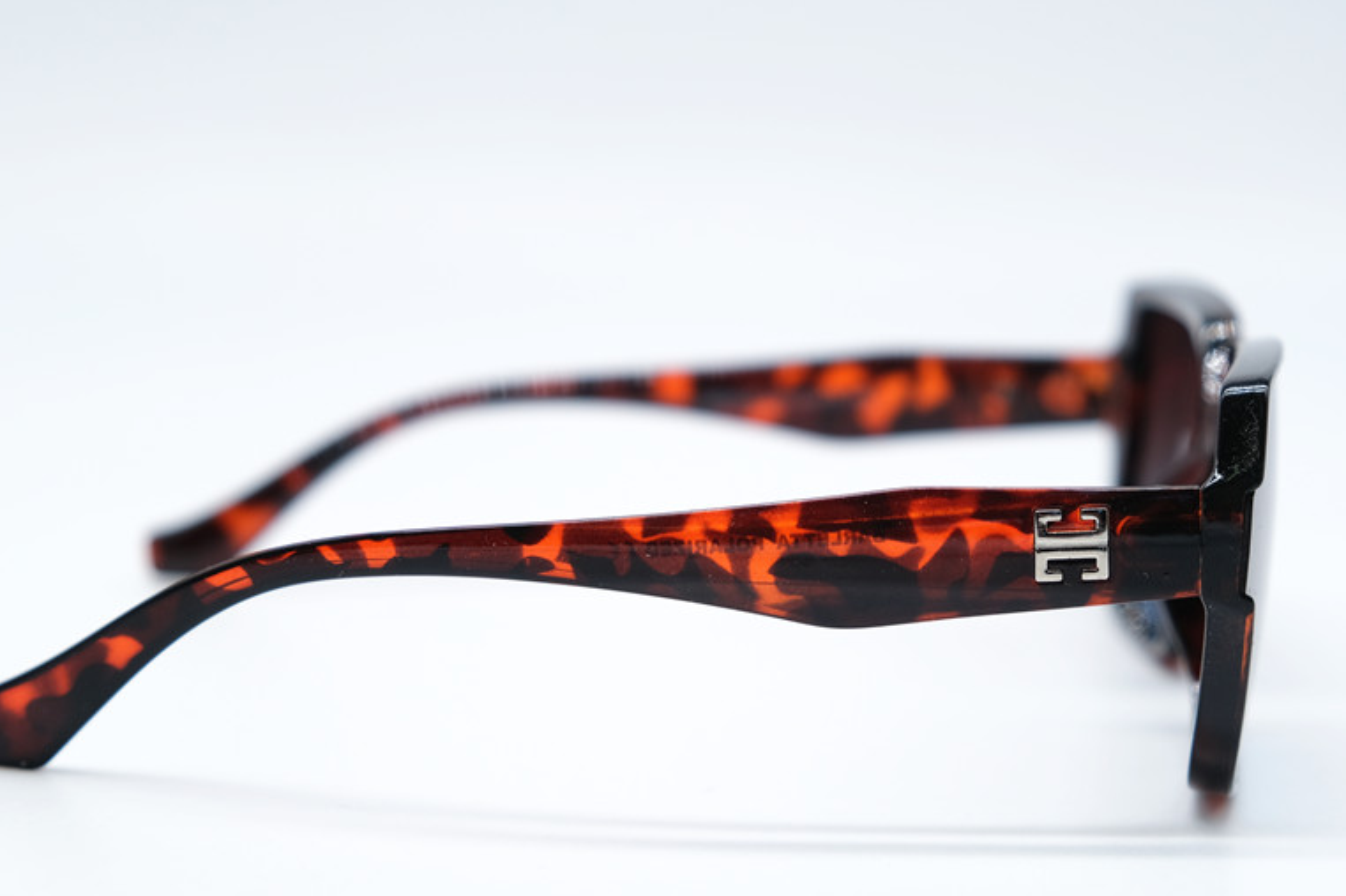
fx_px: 3139
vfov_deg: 16.2
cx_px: 643
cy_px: 525
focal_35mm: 84
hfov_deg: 24.2
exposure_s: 1/150
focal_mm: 42.5
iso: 160
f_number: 4.5
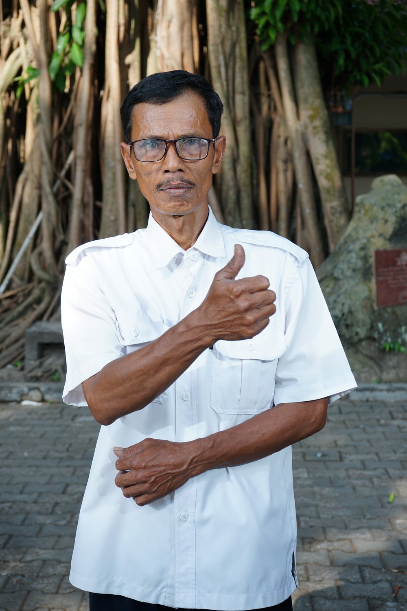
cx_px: 204
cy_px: 306
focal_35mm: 54
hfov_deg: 25.1
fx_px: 916
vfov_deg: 36.9
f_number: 6.3
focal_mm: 54
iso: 160
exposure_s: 1/160
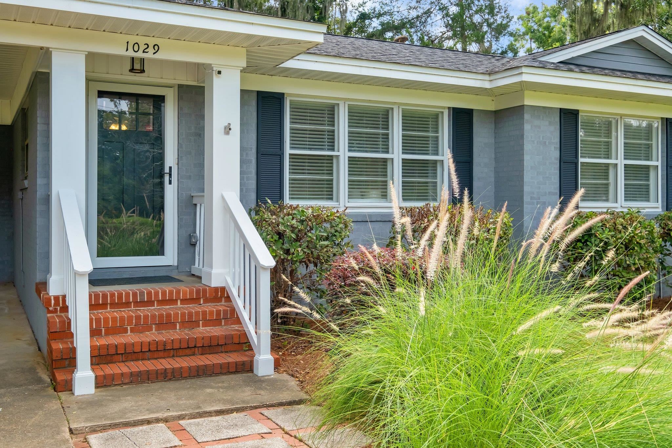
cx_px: 336
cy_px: 224
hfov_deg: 53.1
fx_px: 672
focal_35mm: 36
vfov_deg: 36.9
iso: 400
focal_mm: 24
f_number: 8
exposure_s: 1/200
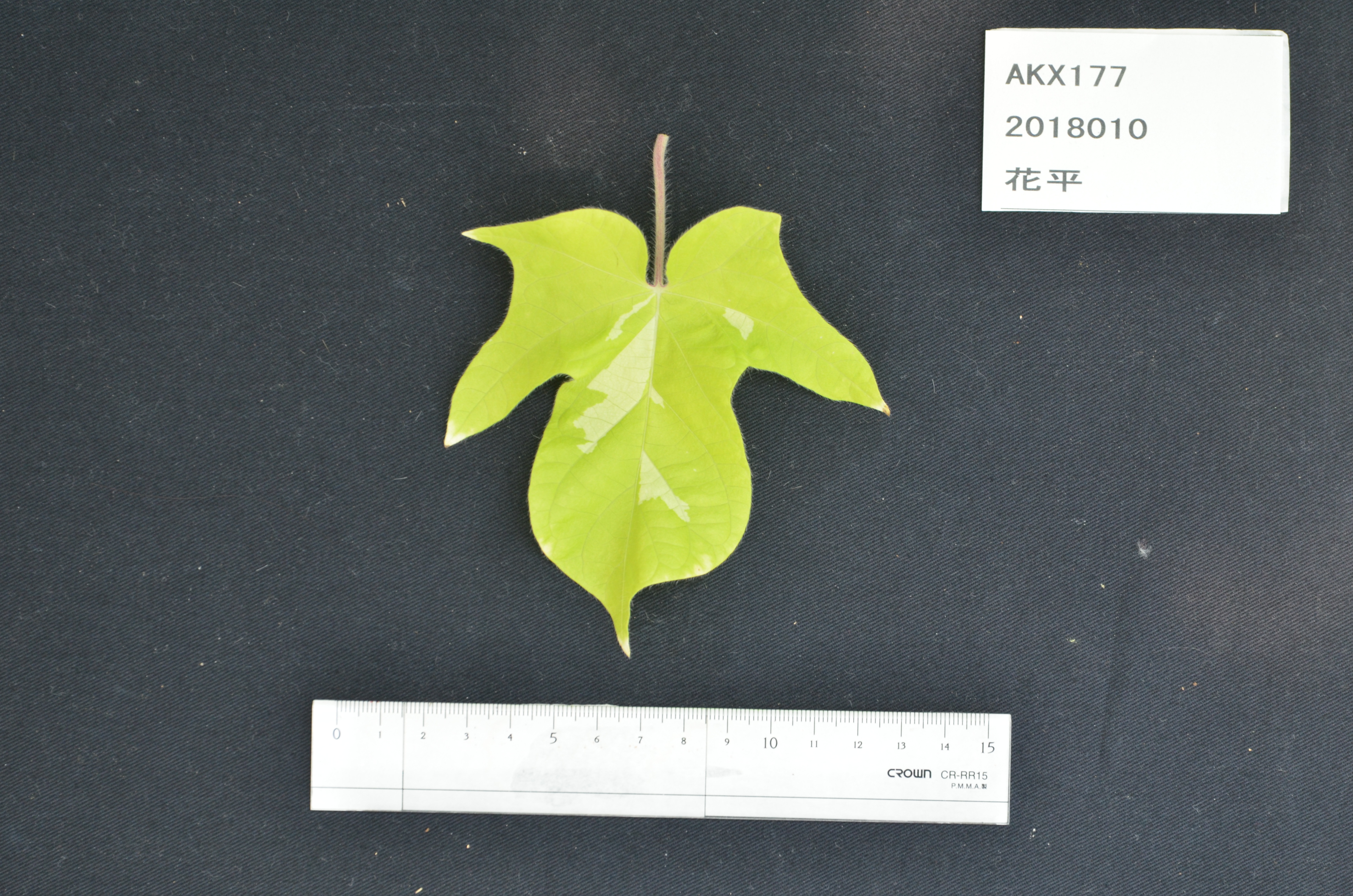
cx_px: 676
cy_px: 448
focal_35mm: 128
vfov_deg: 10.7
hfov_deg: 16.1
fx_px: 4782
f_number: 5.6
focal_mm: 85
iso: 560
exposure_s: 1/125
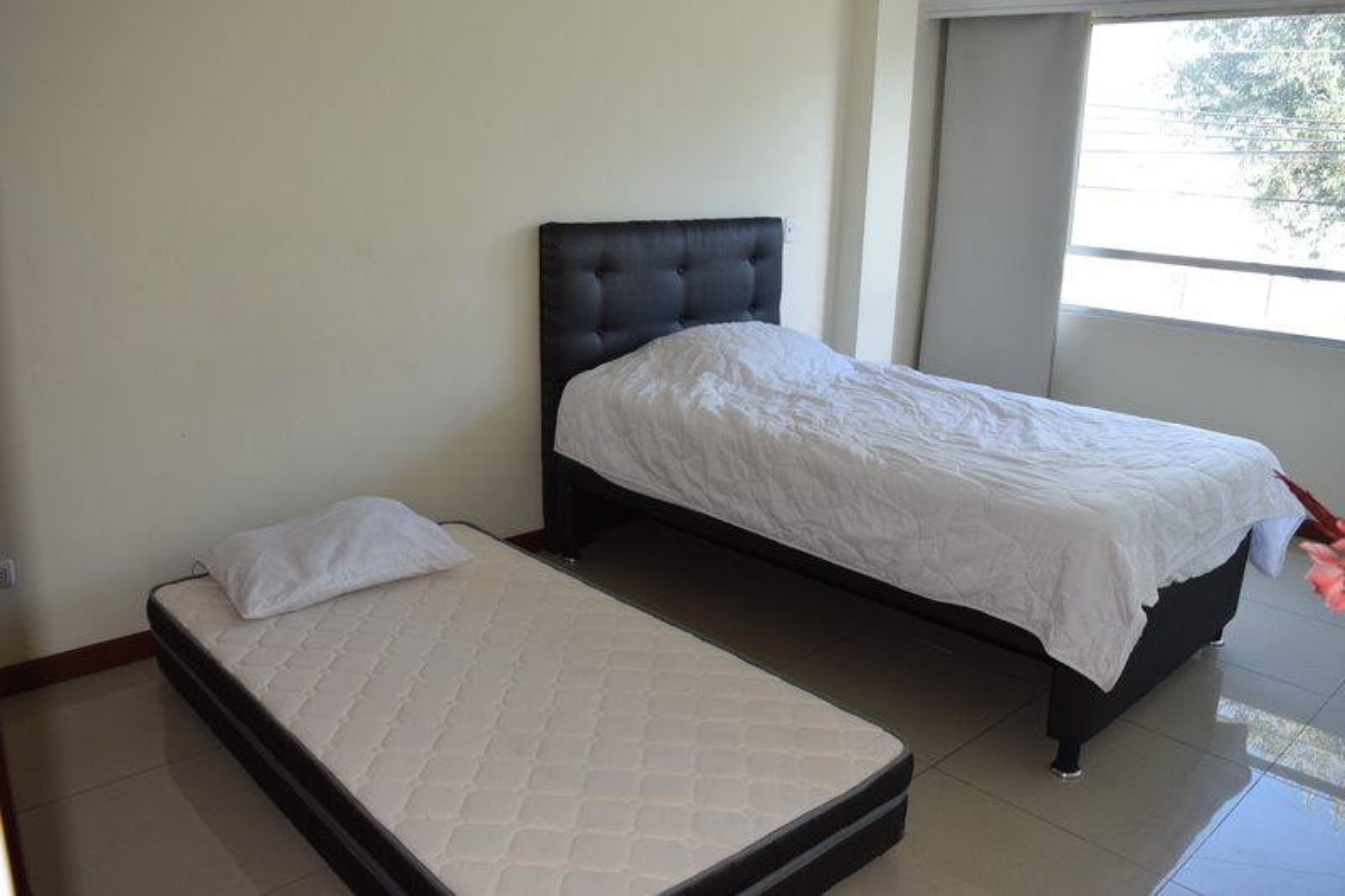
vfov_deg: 47.9
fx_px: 1008
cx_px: 672
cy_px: 448
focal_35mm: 27
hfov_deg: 67.4
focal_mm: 18
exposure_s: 1/125
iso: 800
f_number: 5.6
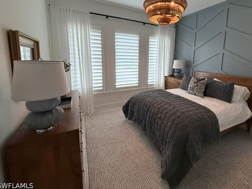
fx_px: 124
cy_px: 76
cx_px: 149
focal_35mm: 17
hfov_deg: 90.1
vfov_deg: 73.9
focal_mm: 2.22
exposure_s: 1/120
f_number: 2.2
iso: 250
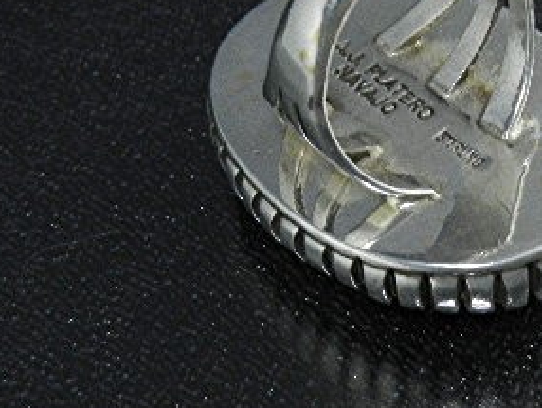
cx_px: 411
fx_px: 2382
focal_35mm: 152
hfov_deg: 12.9
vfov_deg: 9.8
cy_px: 125
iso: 800
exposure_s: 1/30
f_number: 8.2
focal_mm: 12.2
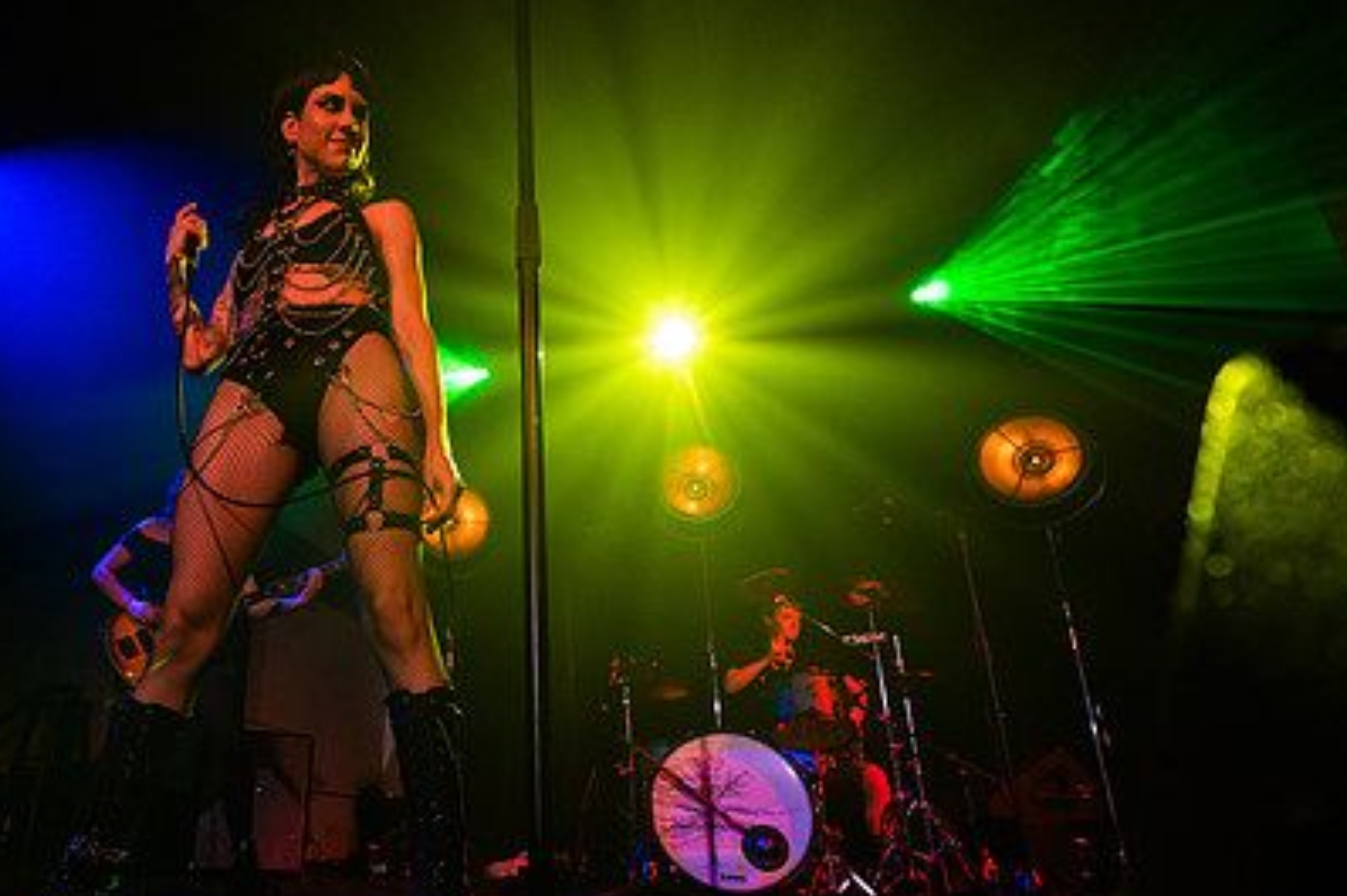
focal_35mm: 21
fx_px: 785
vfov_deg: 59.2
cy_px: 512
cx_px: 399
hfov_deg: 77.3
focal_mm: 14
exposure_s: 1/320
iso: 1600
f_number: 2.8
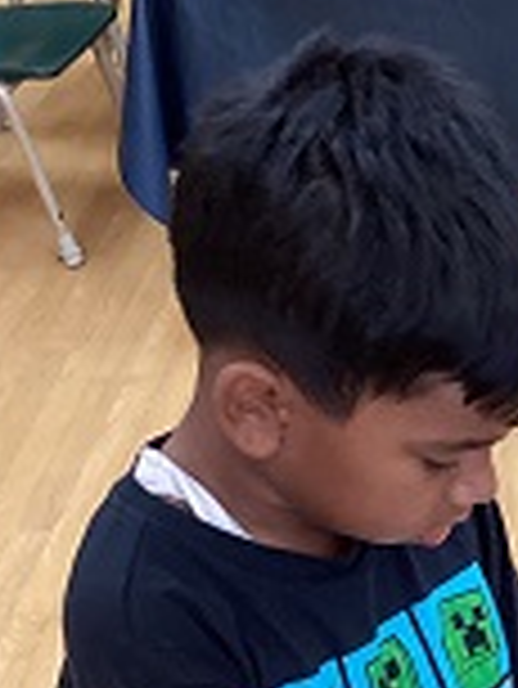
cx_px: 777
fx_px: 2012
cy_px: 1115
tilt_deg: -46.1
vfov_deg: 17.0
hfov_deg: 13.8
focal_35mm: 101
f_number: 2.4
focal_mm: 3.3
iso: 100
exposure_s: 1/50
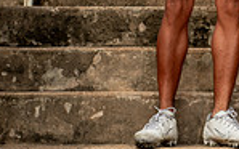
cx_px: 218
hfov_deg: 14.0
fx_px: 964
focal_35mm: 148
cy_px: -186
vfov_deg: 8.3
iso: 125
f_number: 7.1
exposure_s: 1/400
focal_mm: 48
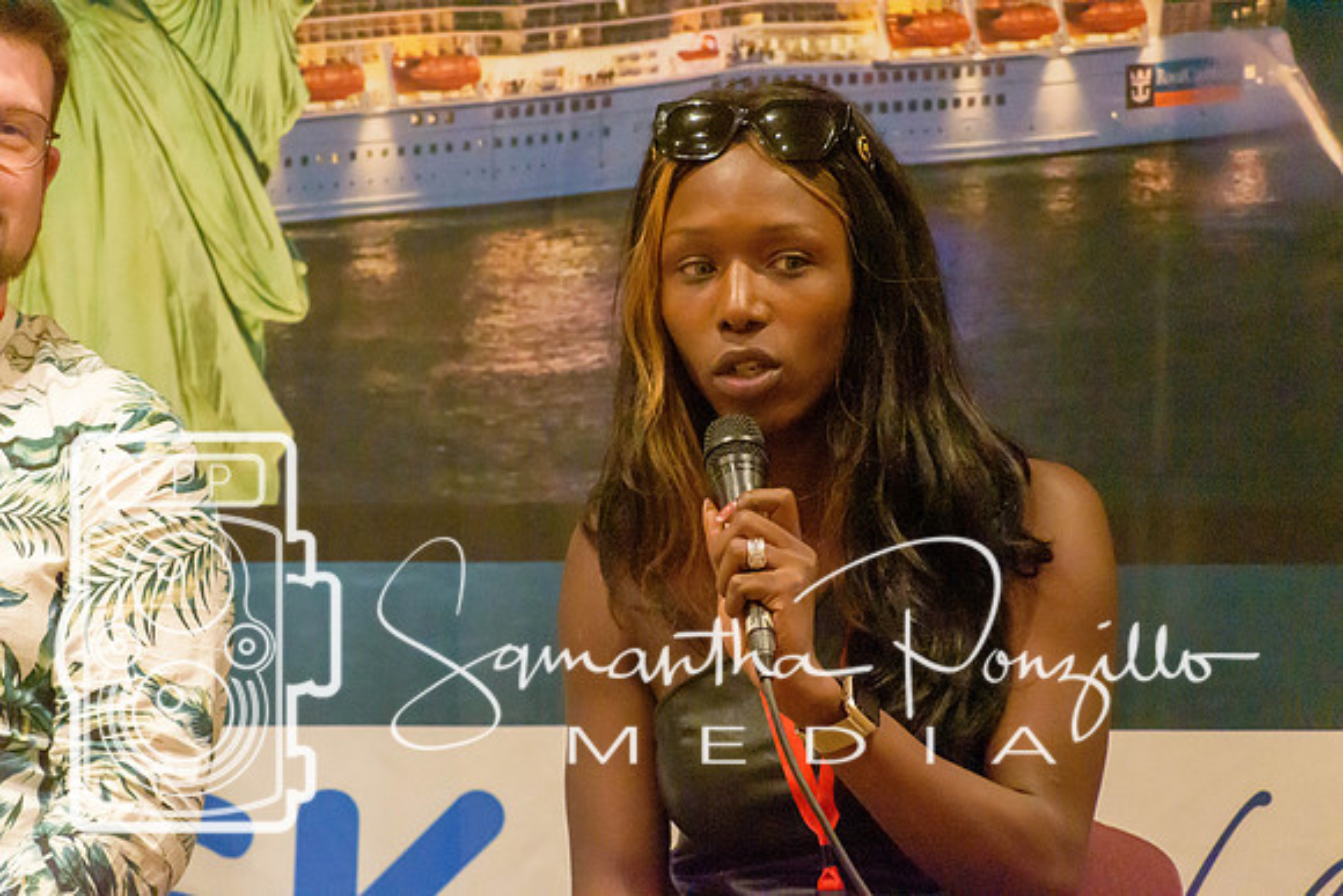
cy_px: 448
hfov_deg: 7.2
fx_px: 10634
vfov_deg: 4.8
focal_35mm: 285
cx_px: 672
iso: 12800
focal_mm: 190
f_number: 5.3
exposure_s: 1/125
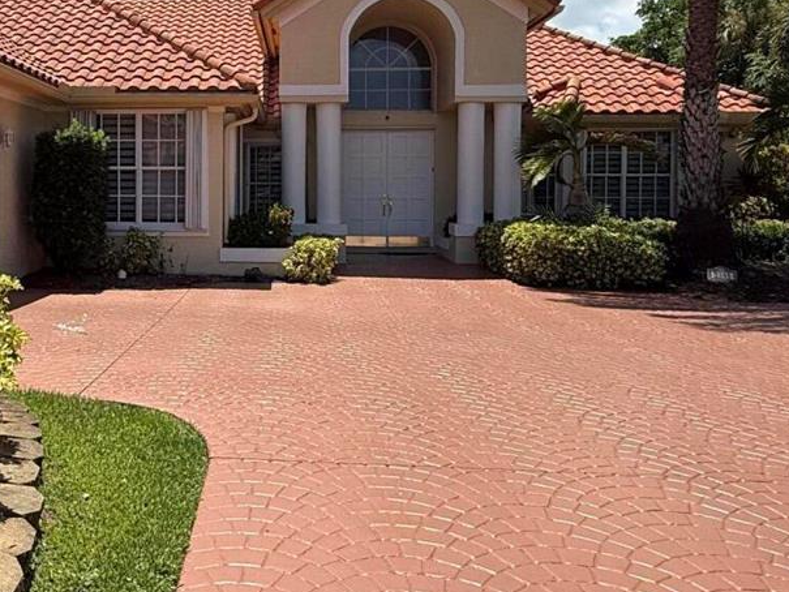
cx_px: 219
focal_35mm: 37
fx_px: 844
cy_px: 194
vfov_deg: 38.2
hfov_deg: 48.6
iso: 50
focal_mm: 2.22
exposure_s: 1/2237
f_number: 2.2
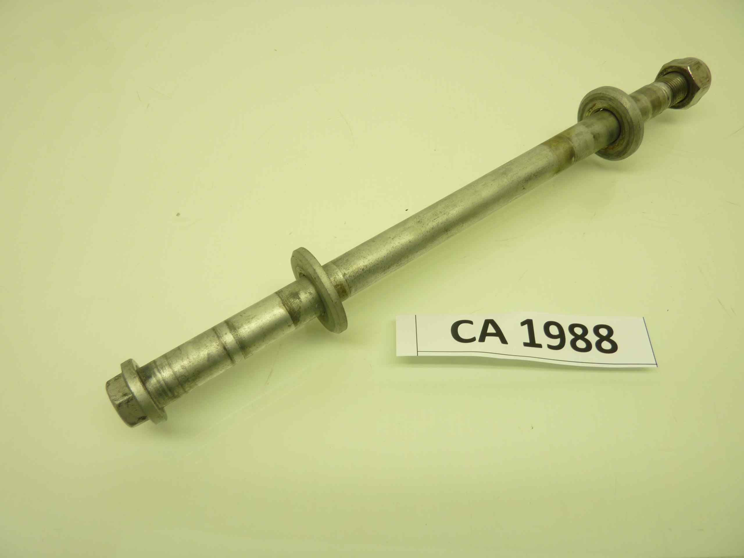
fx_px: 537
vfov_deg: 54.9
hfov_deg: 69.4
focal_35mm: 25
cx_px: 372
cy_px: 279
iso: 80
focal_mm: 4.1
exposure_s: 1/30
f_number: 3.3
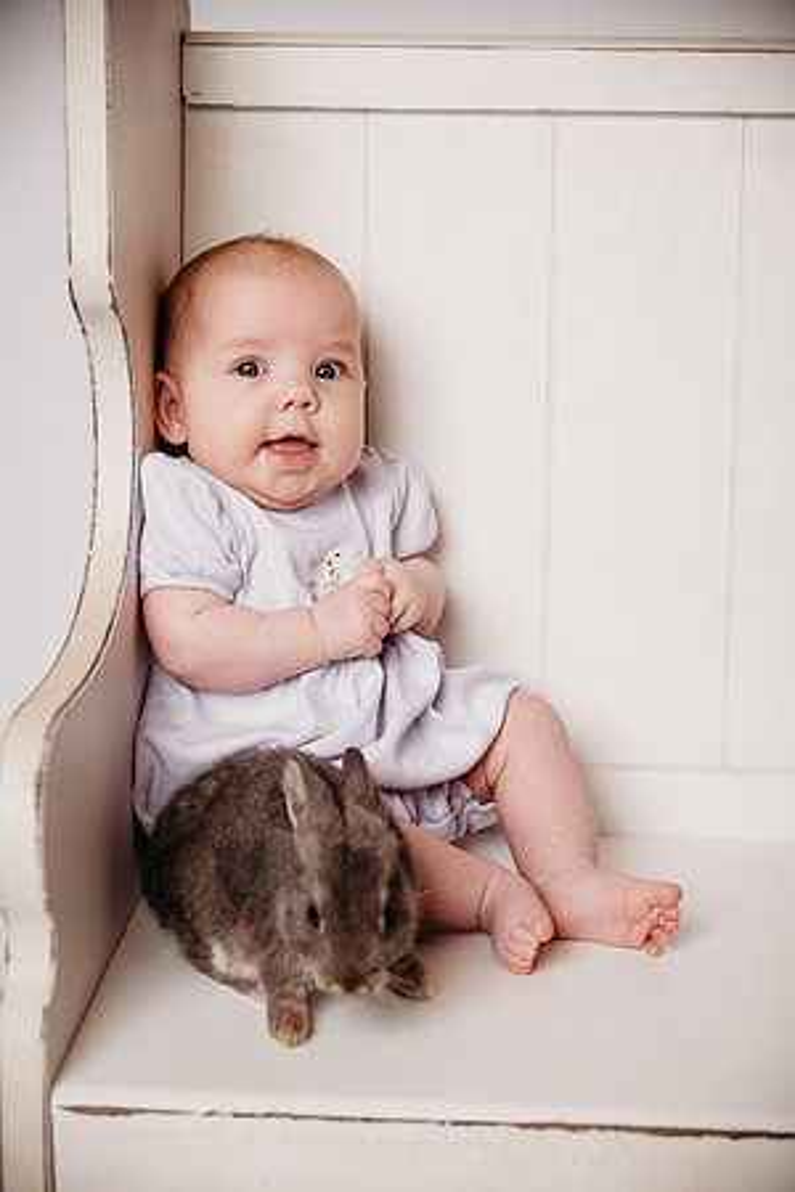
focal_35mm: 66
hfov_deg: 20.6
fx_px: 2186
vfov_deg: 30.5
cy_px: 596
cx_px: 398
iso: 100
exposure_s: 1/200
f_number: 4
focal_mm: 66
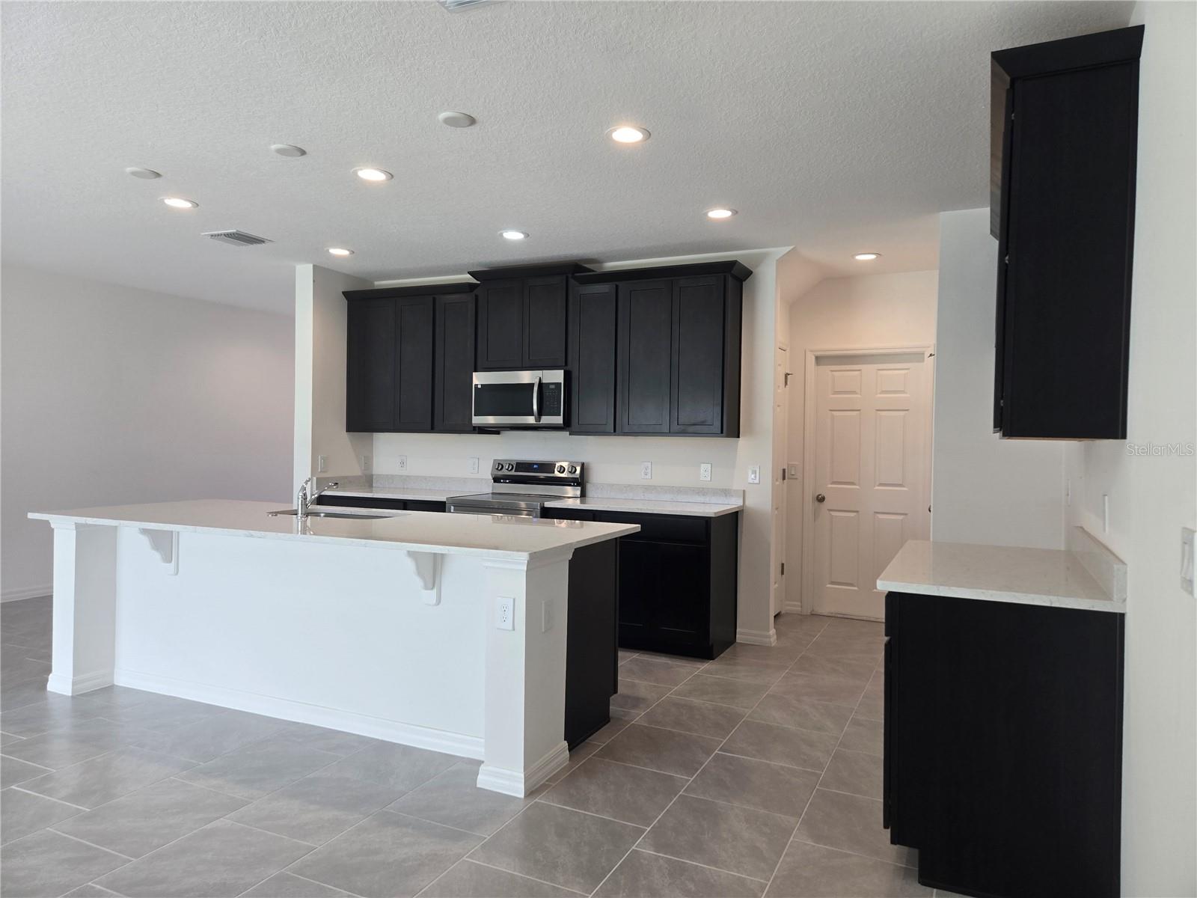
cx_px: 598
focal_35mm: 23
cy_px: 449
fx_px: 795
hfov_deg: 73.9
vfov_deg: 58.9
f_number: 1.8
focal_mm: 5.4
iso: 64
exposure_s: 1/120
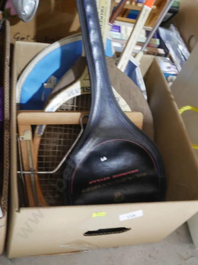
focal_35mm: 40
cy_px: 132
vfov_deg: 46.8
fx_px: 305
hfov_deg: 36.0
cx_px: 99
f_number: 4.5
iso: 3200
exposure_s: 1/40
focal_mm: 20
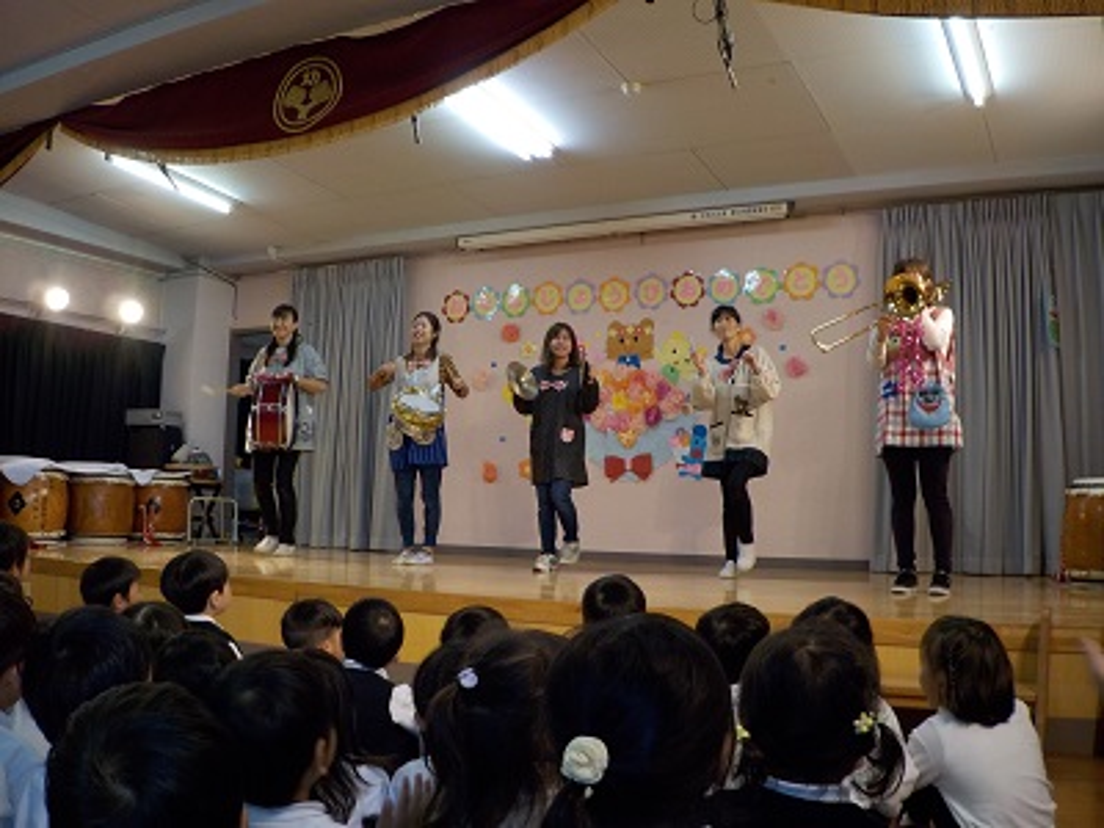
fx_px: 957
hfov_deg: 60.0
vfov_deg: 46.8
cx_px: 552
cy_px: 414
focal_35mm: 30
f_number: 3.3
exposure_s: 1/30
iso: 160
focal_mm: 4.1
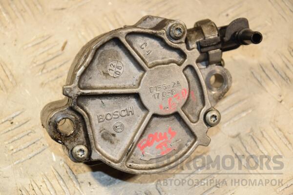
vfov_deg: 11.4
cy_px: 98
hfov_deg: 17.1
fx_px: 977
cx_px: 146
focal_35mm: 120
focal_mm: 80
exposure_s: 1/200
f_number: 6.3
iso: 800
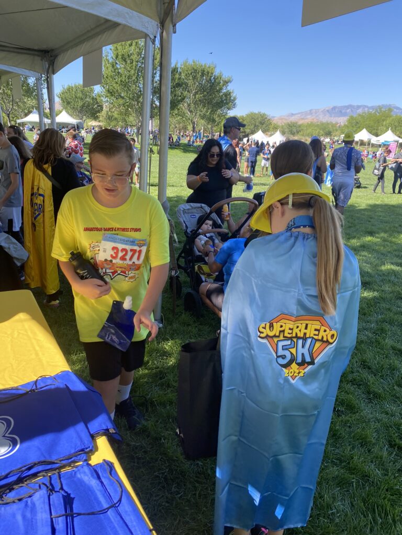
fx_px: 403
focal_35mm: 26
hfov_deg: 53.1
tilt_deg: -19.1
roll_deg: +0.3
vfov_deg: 67.3
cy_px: 268
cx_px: 201
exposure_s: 1/557
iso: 32
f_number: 1.8
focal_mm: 4.25
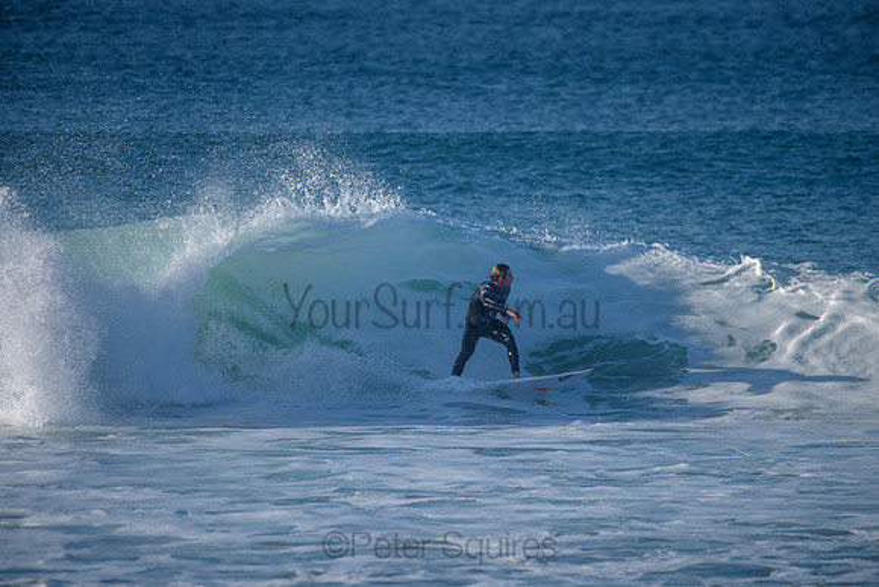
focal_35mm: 515
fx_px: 12573
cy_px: 294
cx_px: 440
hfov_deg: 4.0
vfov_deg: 2.7
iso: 220
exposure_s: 1/2000
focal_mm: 500
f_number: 5.6
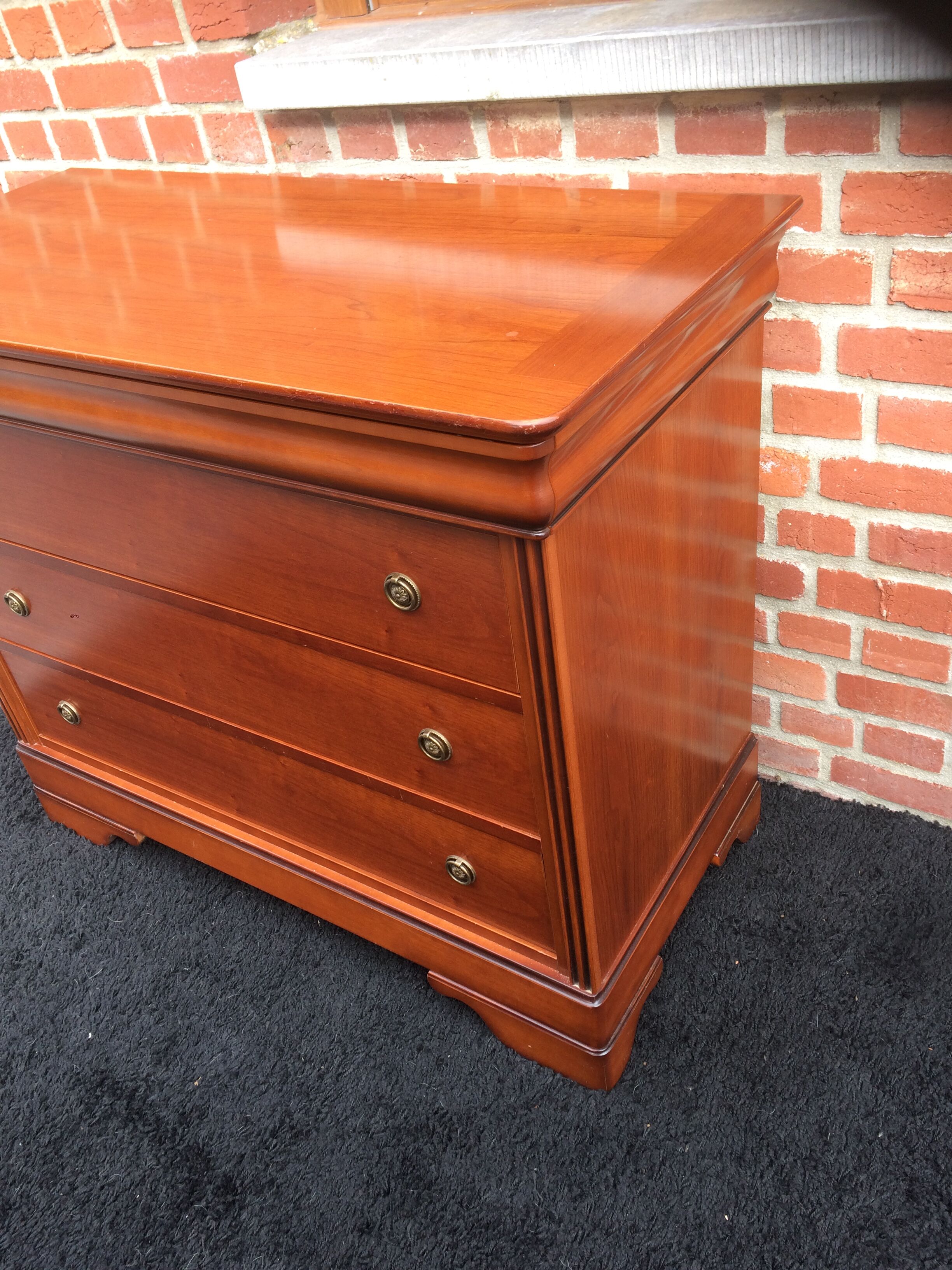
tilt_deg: -40.0
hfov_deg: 48.2
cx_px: 476
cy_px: 635
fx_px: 1063
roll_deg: +13.1
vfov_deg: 61.7
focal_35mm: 29
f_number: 2.2
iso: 32
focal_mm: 4.15
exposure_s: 1/114
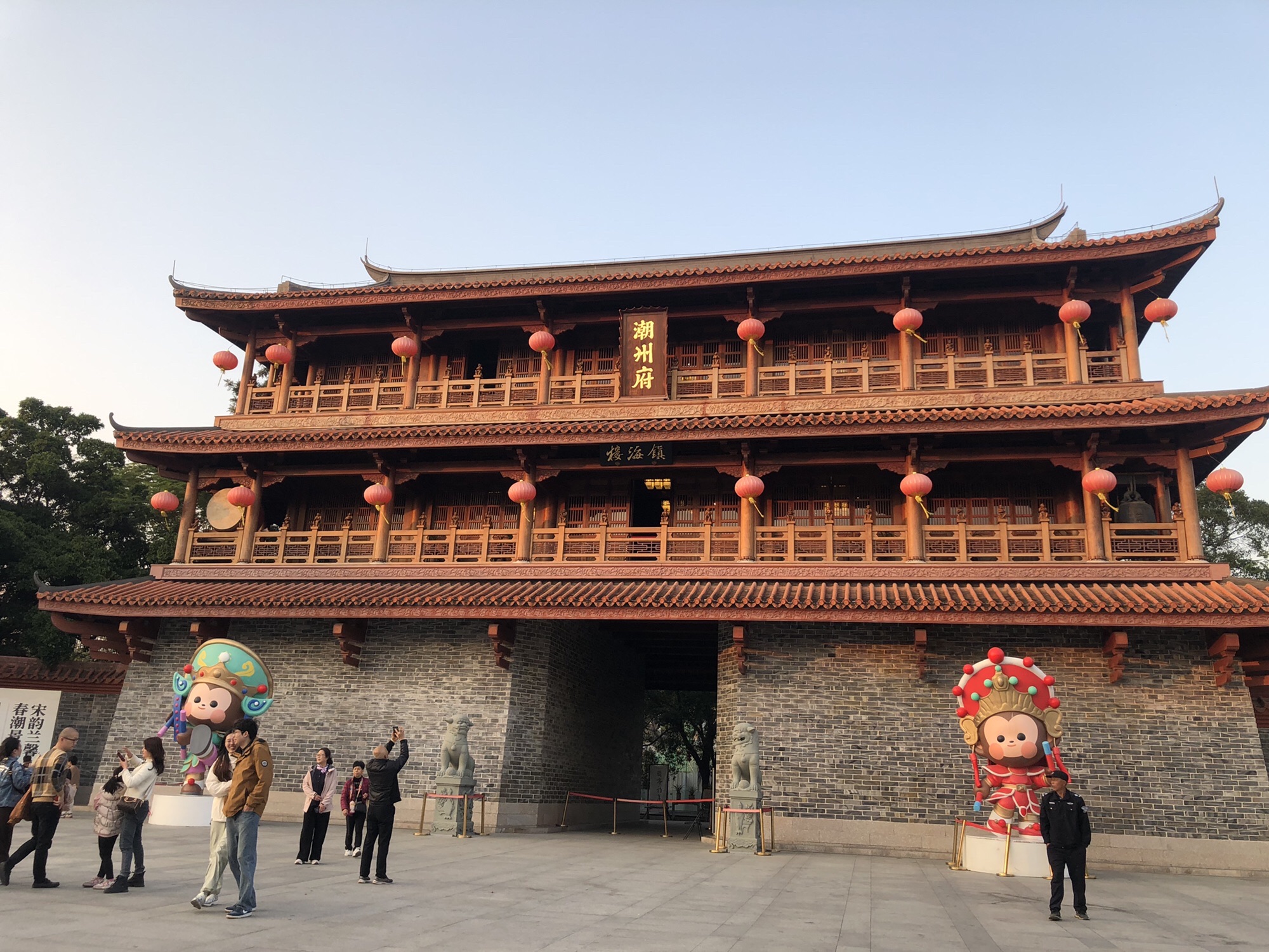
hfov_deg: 63.4
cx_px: 634
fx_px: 1026
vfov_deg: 49.7
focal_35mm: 28
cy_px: 476
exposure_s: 1/150
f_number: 1.8
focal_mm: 3.99
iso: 20
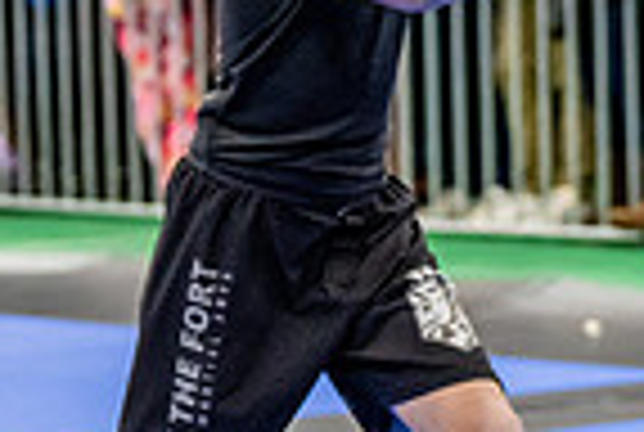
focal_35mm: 283
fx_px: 5073
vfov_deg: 4.9
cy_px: 281
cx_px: 788
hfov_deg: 7.2
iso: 5000
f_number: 2.8
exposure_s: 1/500
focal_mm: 70
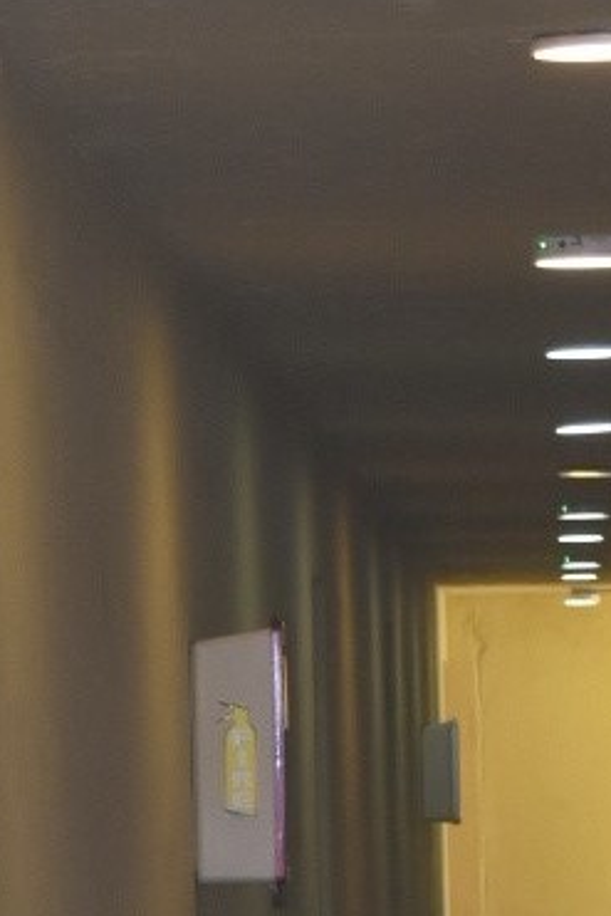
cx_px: 693
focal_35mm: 315
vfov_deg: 6.5
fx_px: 8011
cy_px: 1082
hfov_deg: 4.4
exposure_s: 1/125
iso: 720
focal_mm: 48
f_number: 5.6
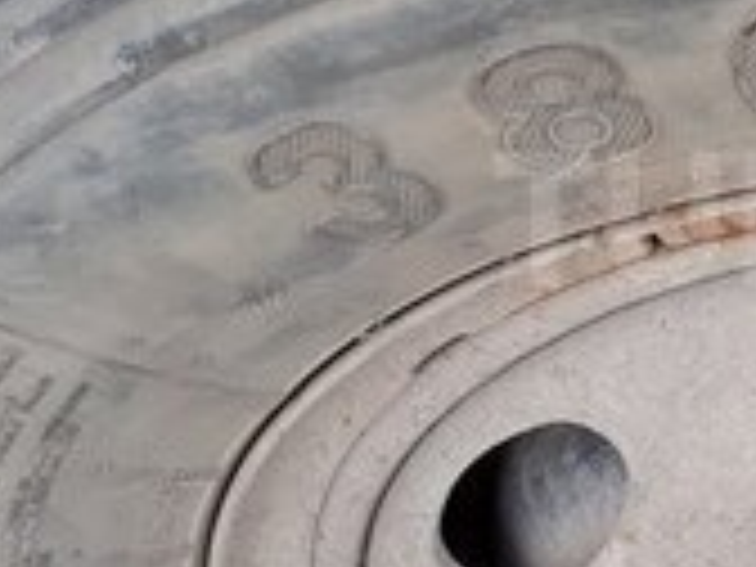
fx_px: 2315
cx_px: 954
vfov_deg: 14.0
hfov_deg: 17.5
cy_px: 218
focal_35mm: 106
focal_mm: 3.6
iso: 40
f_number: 1.9
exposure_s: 1/195
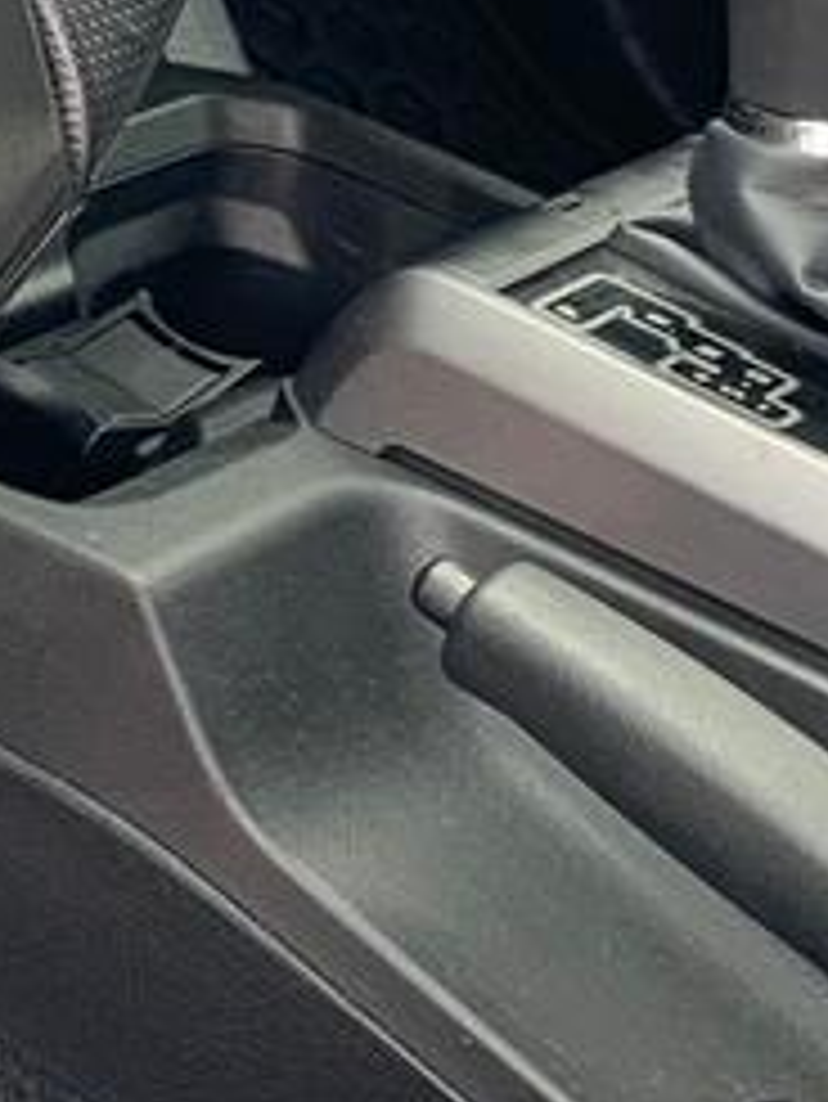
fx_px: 4334
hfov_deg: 9.9
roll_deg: -6.4
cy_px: -148
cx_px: -963
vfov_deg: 14.1
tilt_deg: -23.5
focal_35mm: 136
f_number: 1.8
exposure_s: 1/121
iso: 50
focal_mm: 4.25
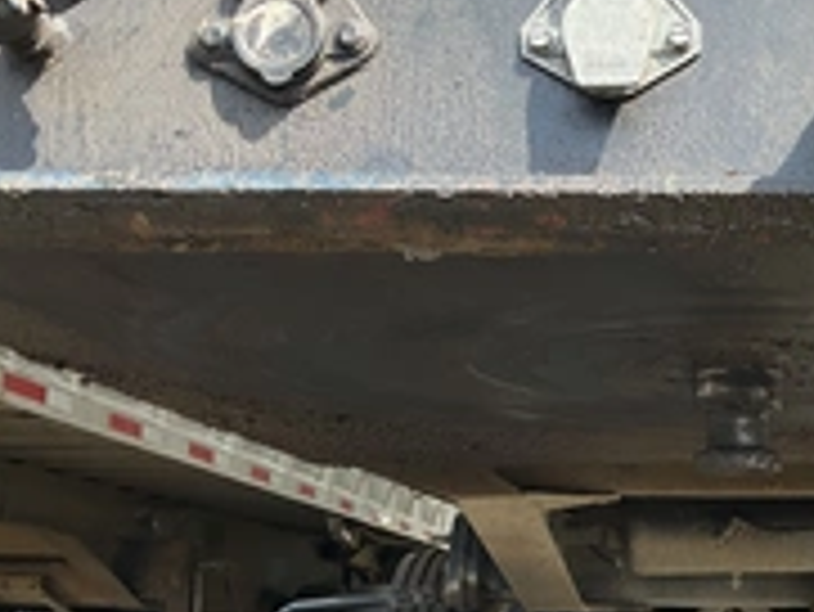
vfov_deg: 22.6
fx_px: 1506
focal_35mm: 64
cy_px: 495
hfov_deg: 29.1
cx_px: 729
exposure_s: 1/383
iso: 25
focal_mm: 3
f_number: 1.8
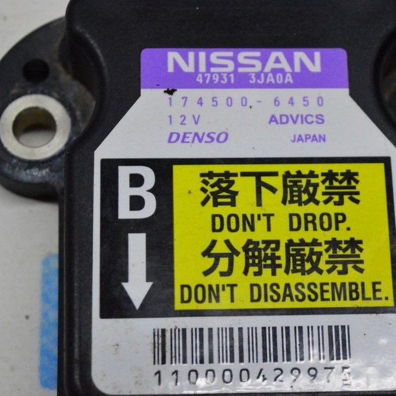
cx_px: 240
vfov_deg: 17.4
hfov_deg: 17.4
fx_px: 1294
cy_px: 198
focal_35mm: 100
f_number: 10
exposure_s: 1/400
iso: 6400
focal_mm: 52
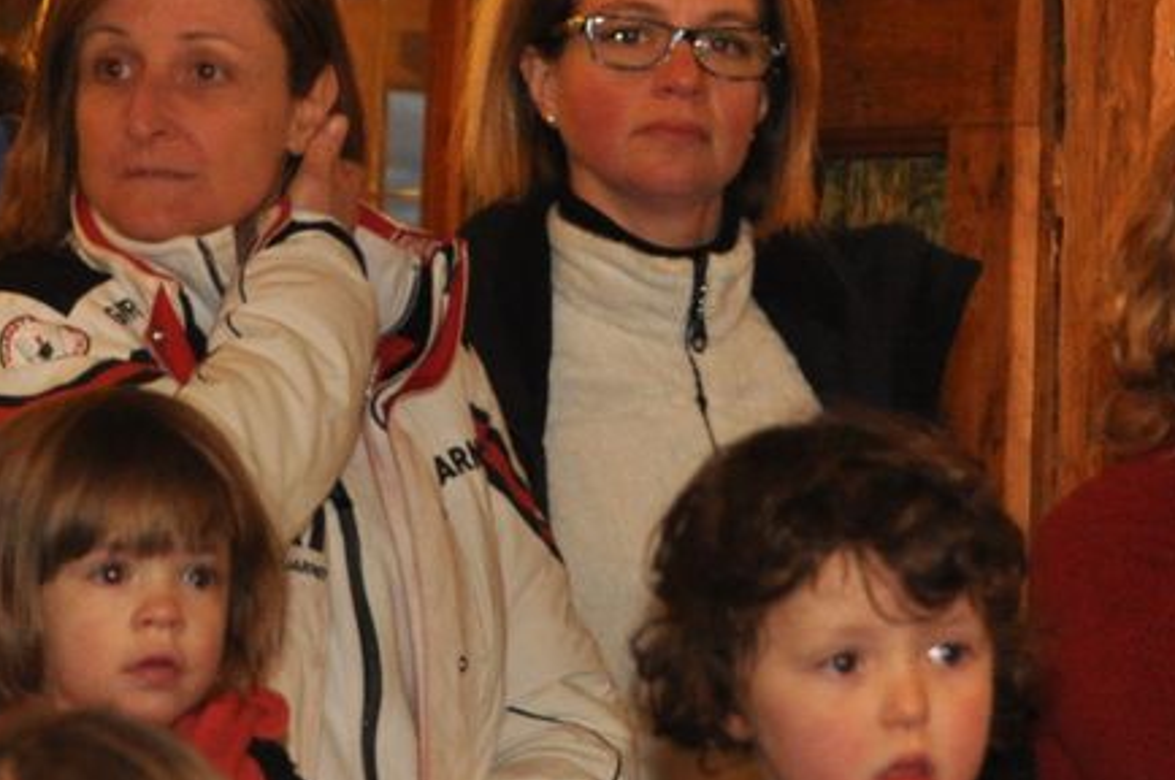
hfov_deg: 6.0
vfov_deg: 4.0
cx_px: 541
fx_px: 11178
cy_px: -12
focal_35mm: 343
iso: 800
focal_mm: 62
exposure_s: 1/60
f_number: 4.8
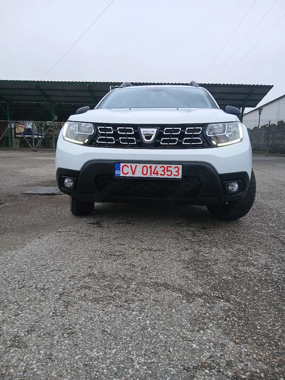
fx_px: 285
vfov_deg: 67.3
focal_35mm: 26
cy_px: 190
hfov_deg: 53.1
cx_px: 142
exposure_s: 1/127
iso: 20
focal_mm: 3.98
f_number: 1.8
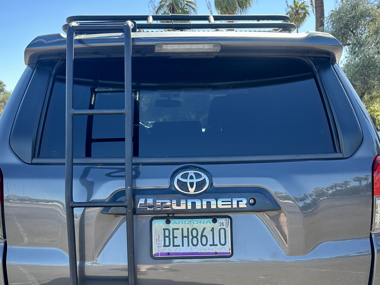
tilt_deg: -10.6
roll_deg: +0.7
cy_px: 204
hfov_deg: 45.7
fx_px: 450
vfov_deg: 34.6
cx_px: 178
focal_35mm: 41
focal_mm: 6.86
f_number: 1.78
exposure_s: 1/857
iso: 80
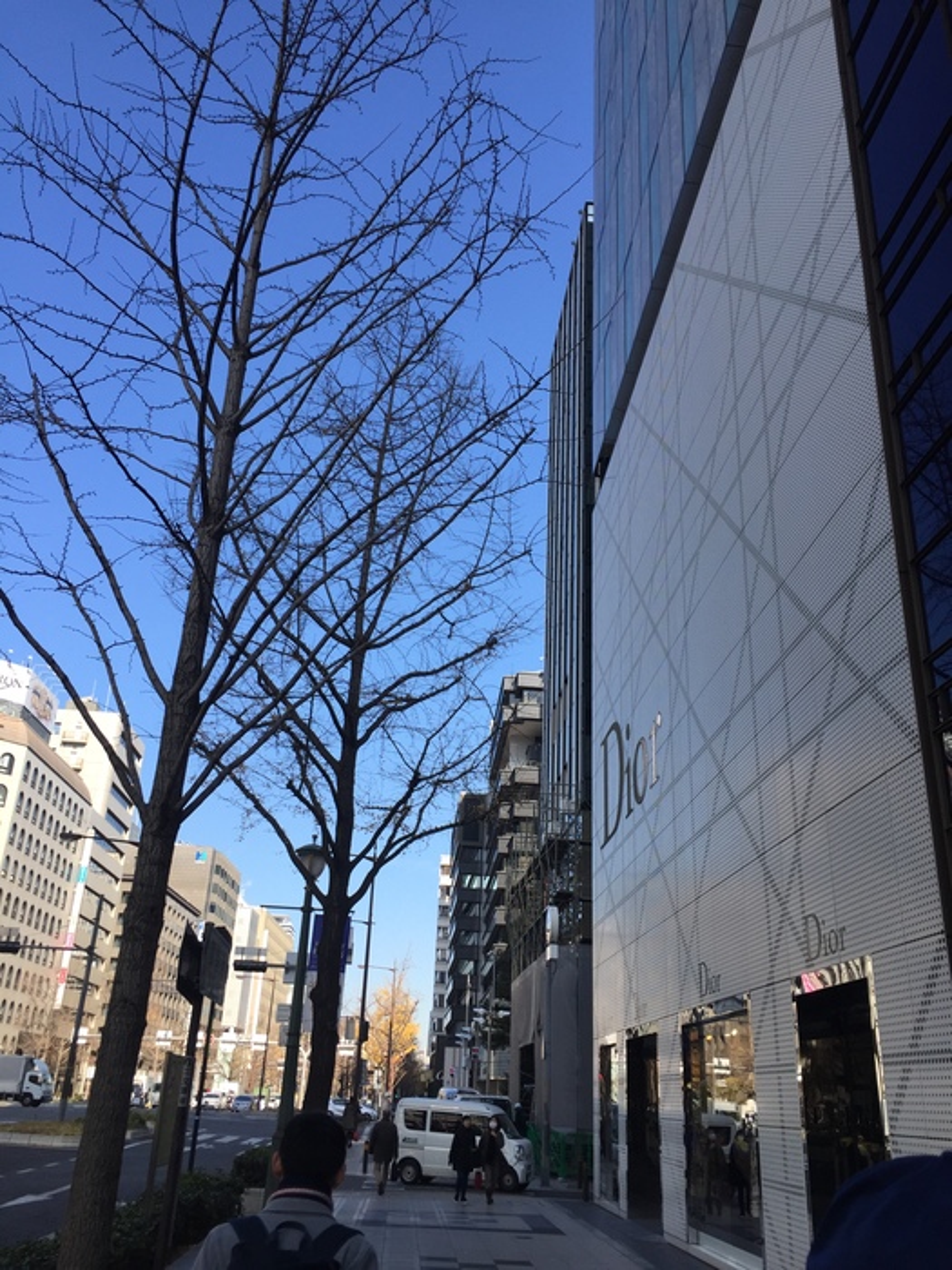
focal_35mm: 29
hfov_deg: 48.2
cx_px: 476
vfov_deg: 61.7
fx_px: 1063
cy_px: 635
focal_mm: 4.15
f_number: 2.2
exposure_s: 1/1130
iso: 32
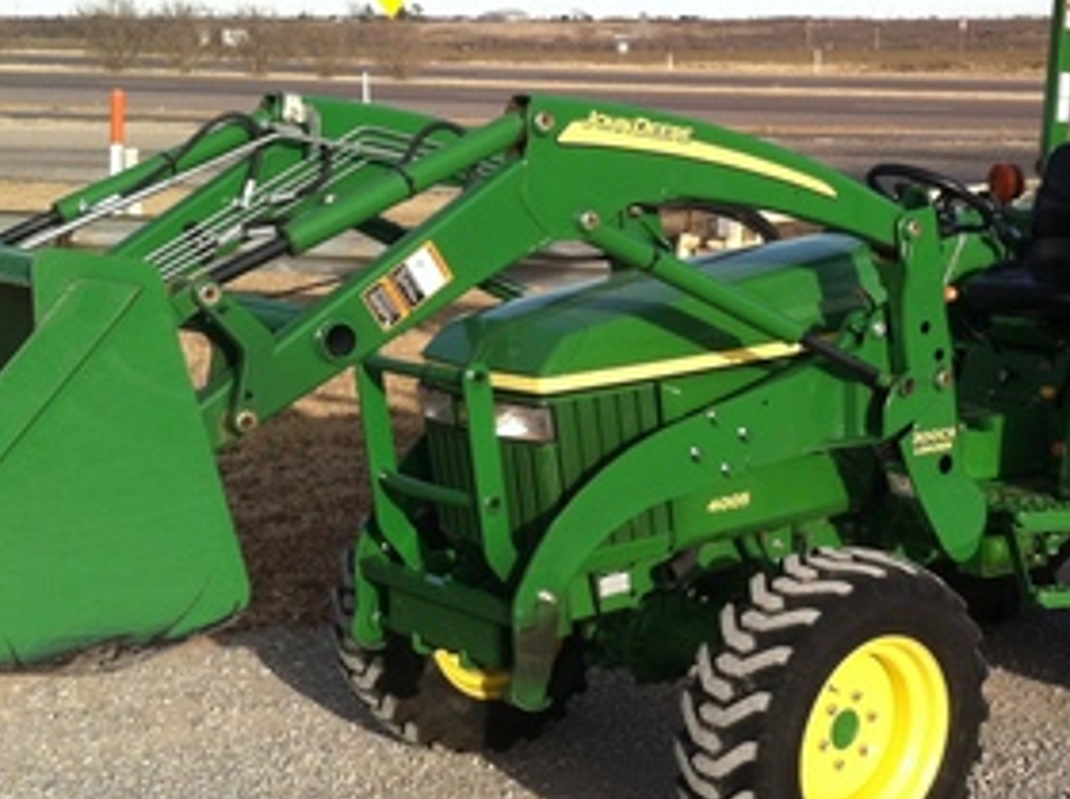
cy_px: 398
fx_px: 2098
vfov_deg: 21.6
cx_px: 799
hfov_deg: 28.2
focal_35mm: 68
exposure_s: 1/645
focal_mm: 3.85
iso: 80
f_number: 2.8
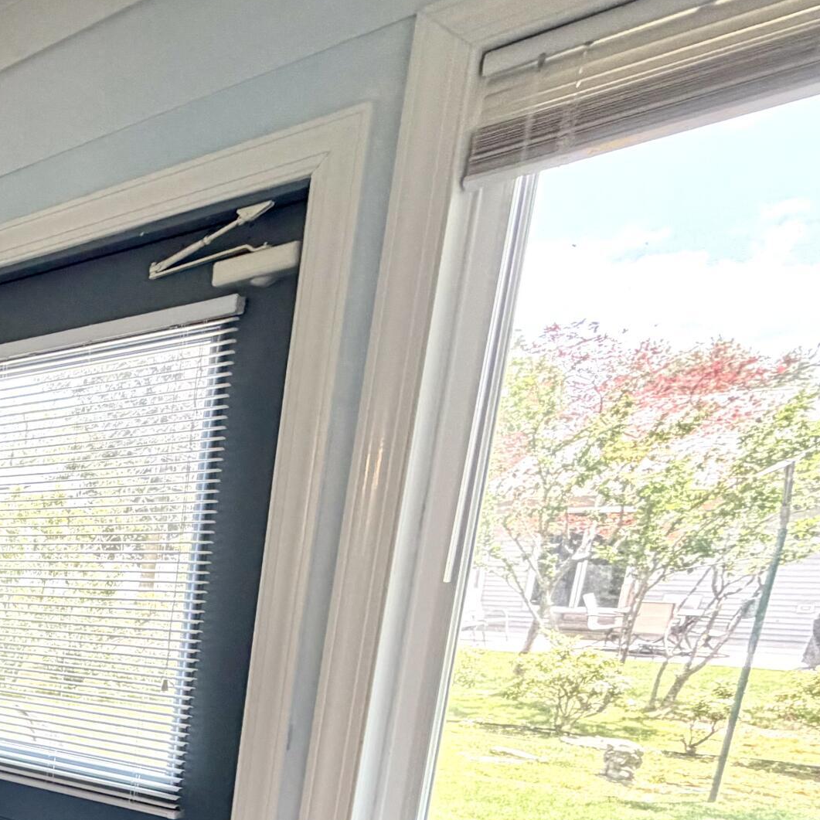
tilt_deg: -13.8
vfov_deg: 42.7
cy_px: 760
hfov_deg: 32.5
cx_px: -294
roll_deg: +1.7
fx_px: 938
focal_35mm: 35
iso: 250
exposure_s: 1/120
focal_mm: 2.22
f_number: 2.2
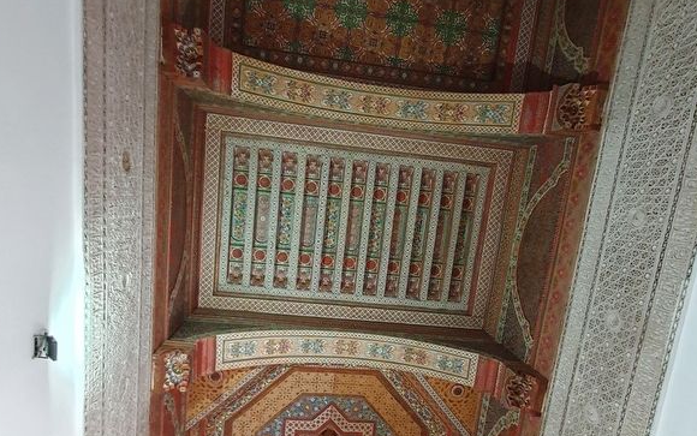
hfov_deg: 88.0
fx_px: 361
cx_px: 342
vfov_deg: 61.8
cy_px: 258
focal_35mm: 19
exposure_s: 1/30
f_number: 2.2
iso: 640
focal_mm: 1.8
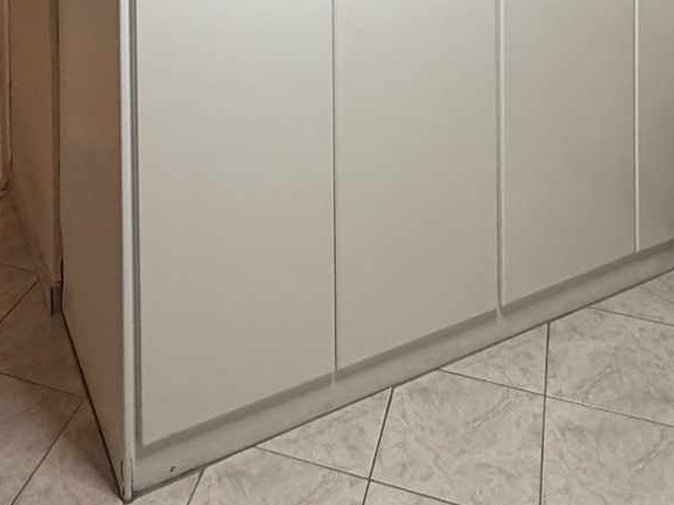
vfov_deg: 23.5
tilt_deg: -1.7
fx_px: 896
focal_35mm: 46
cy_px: -299
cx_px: 282
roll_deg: +0.7
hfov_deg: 41.1
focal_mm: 2.22
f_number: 2.2
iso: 320
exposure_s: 1/100
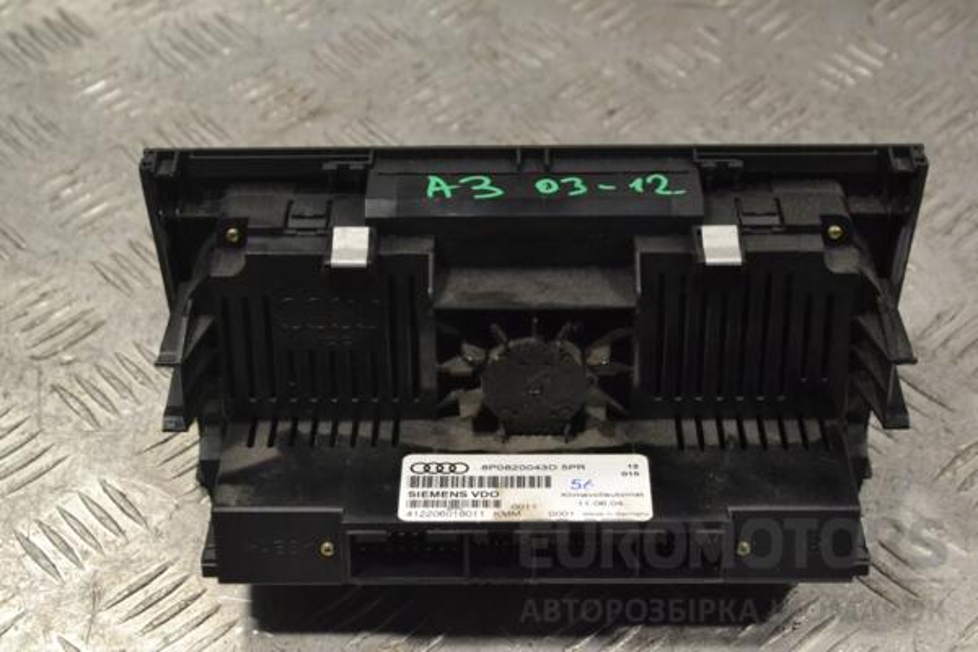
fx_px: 1956
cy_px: 326
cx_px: 489
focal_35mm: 72
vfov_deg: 18.9
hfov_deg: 28.1
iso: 3200
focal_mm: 48
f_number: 8
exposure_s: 1/250
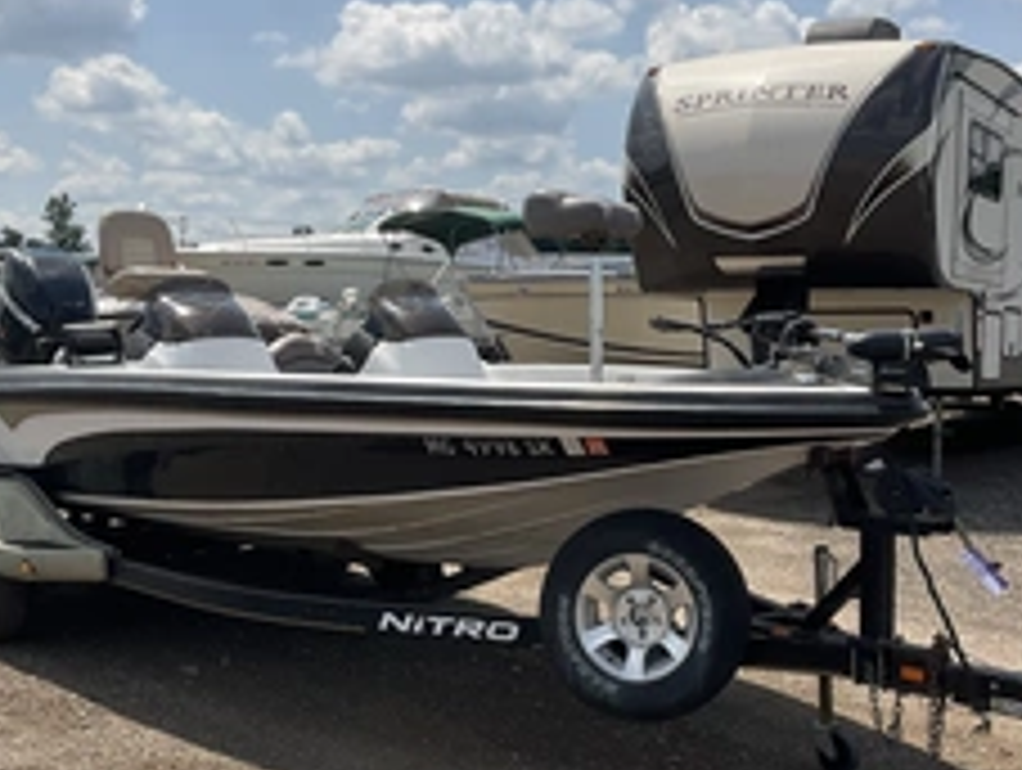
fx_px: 1508
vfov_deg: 28.6
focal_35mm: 51
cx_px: 549
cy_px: 473
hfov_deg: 37.4
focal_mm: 3
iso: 25
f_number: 1.8
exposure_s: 1/2427
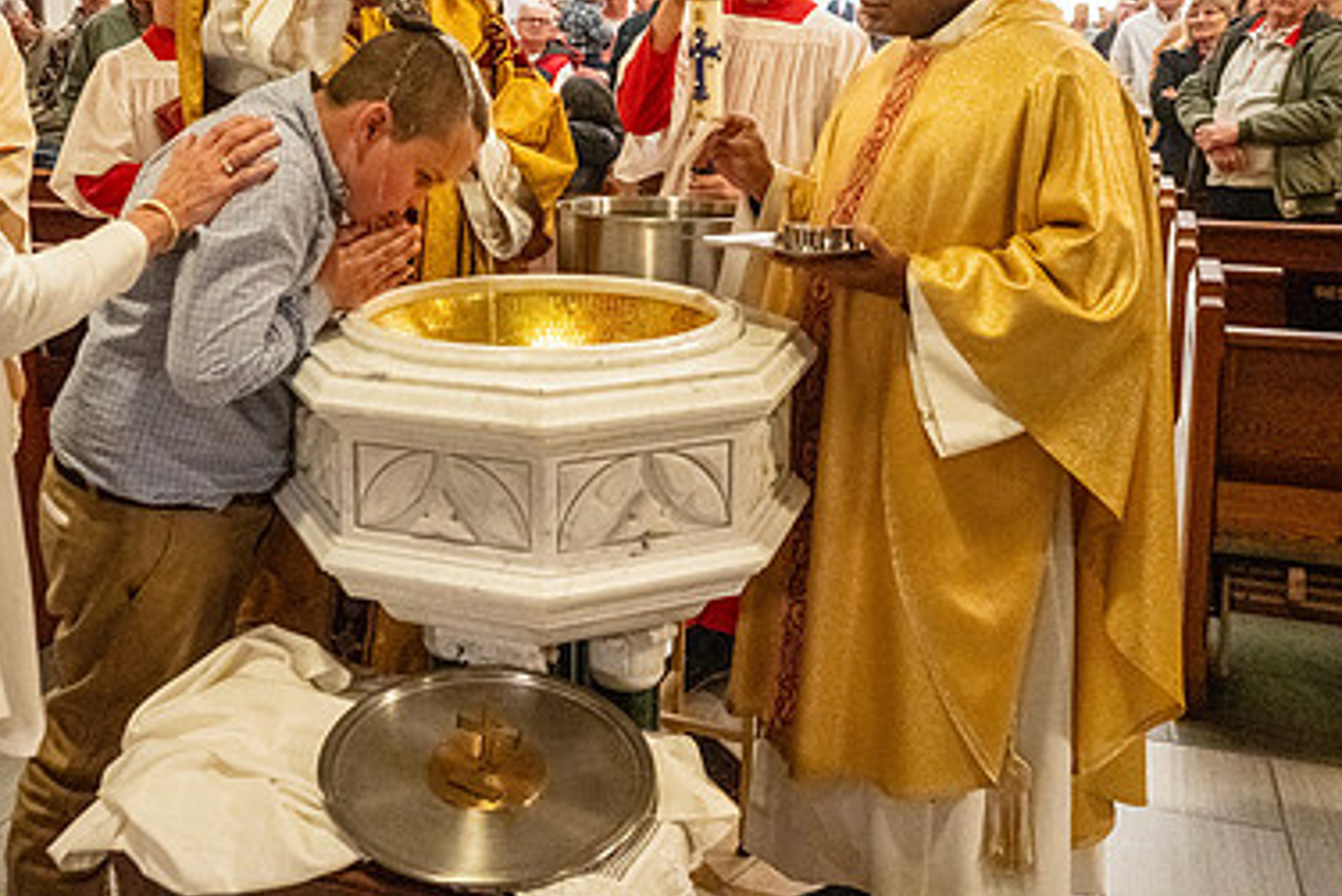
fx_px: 1380
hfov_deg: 51.5
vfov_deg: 35.1
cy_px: 212
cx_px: 528
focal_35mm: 37
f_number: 4.5
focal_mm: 24
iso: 5000
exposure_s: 1/60
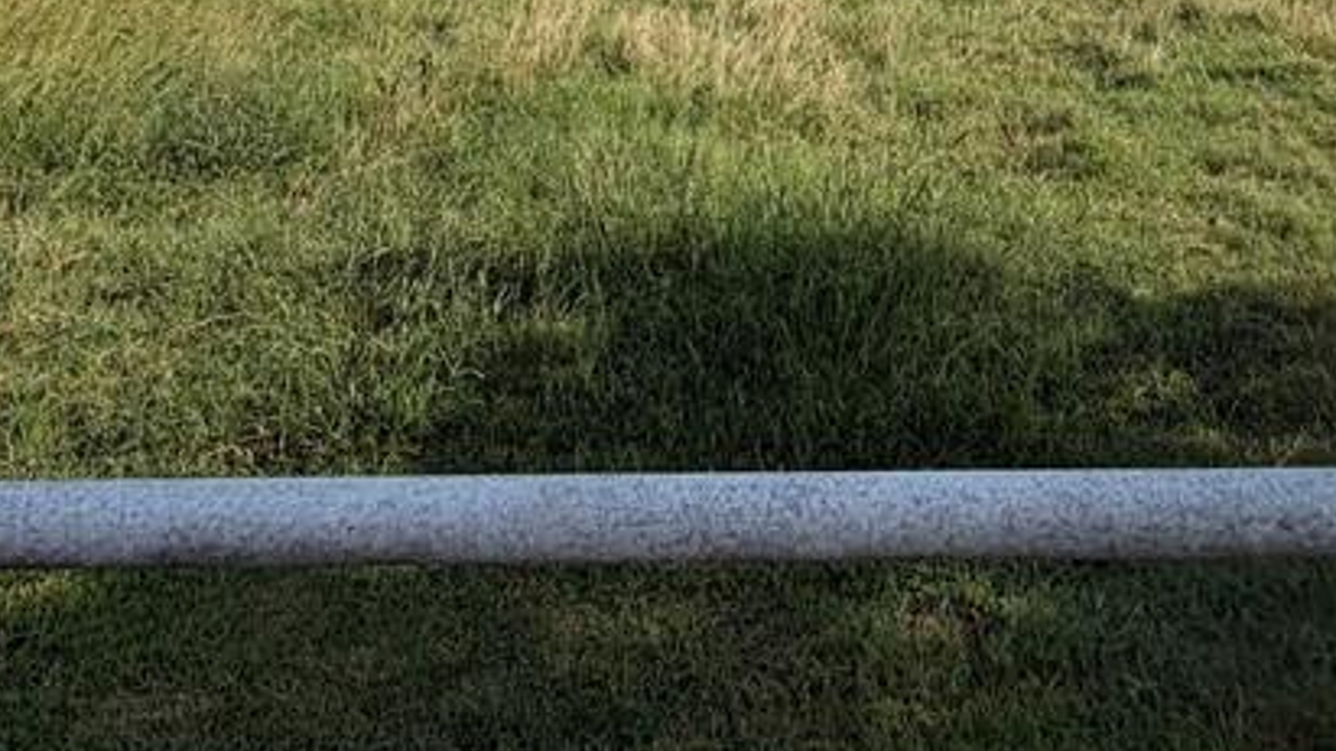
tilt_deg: +4.9
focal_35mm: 38
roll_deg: +0.2
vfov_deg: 25.4
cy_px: -302
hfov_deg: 51.7
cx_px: 897
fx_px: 1346
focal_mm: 2.22
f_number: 2.2
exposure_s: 1/841
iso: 20
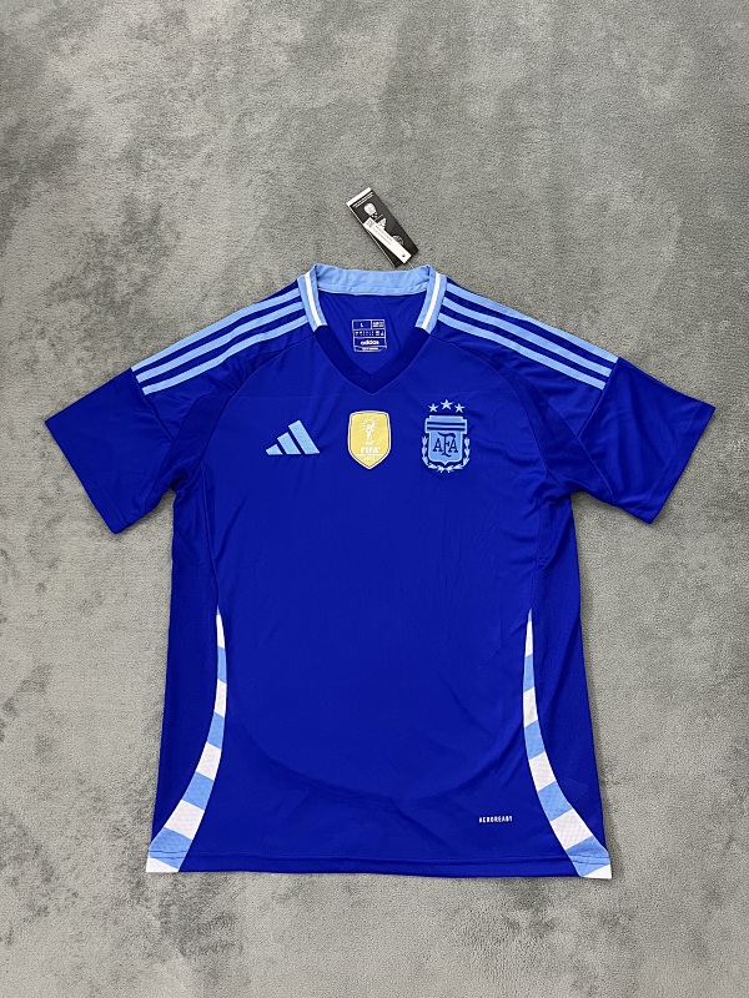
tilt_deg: -80.4
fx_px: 750
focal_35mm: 26
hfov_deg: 53.1
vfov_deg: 67.3
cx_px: 374
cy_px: 499
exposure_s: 1/50
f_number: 1.5
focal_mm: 5.7
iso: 250
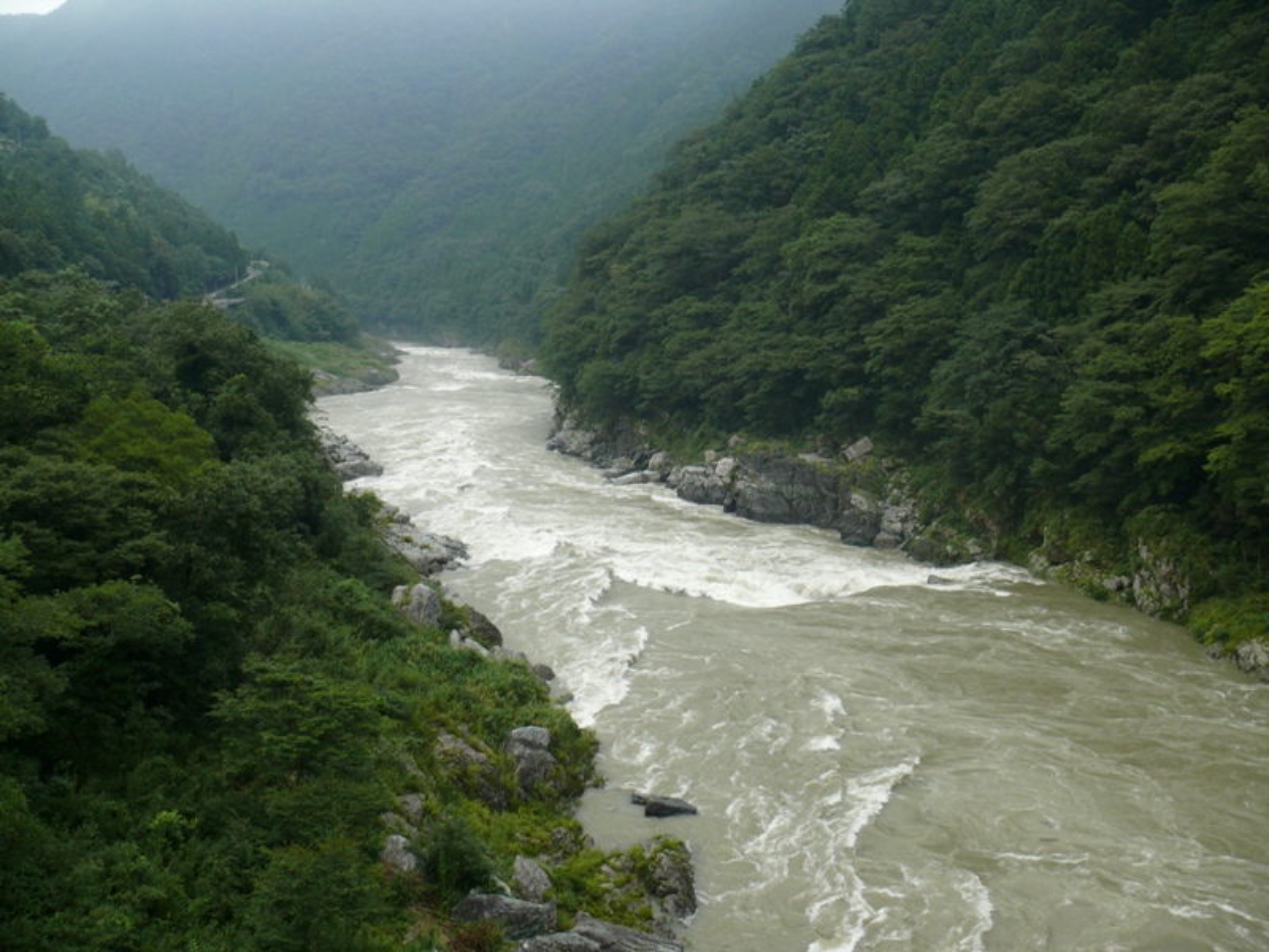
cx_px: 634
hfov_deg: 52.6
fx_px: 1283
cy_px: 476
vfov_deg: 40.7
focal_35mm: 35
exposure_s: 1/100
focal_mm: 7.4
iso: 100
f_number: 2.8
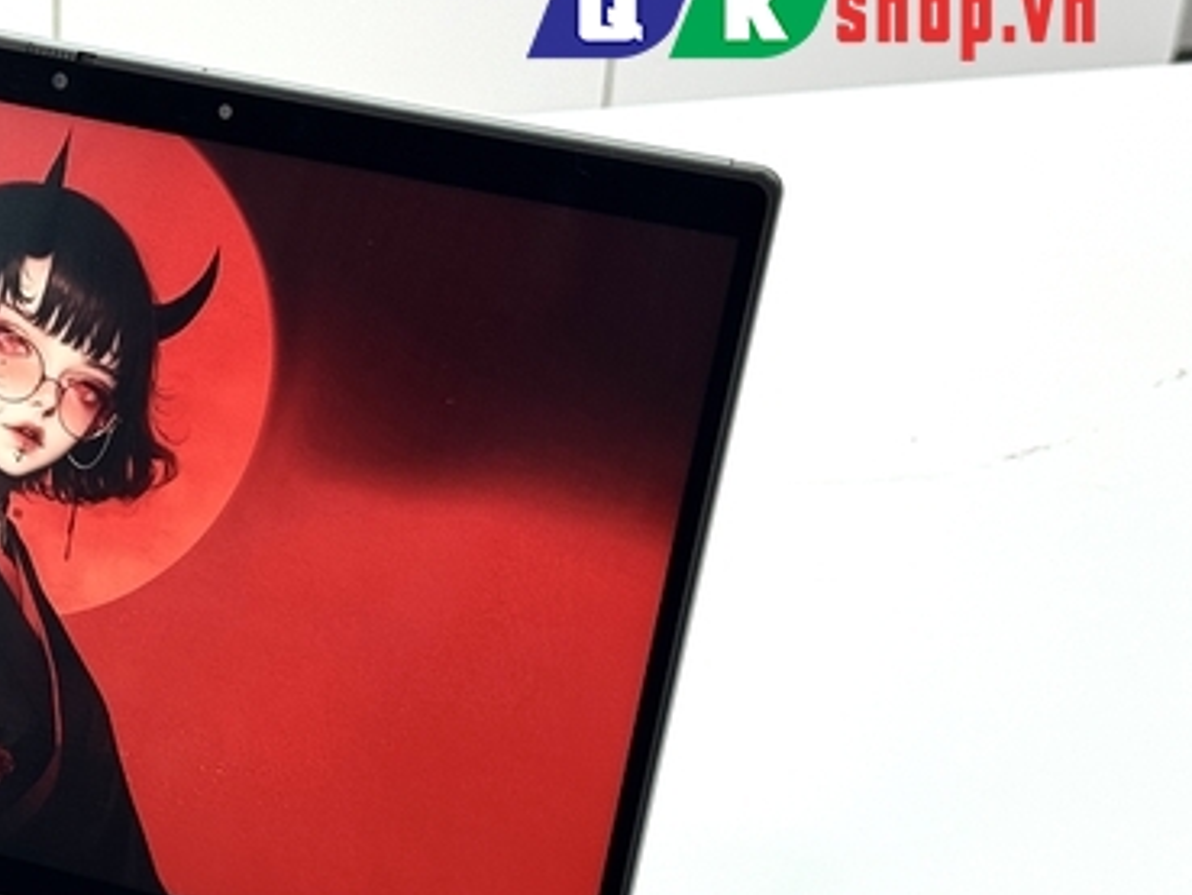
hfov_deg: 18.3
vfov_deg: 14.1
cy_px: 859
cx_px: -90
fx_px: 3582
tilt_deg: -39.0
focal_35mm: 104
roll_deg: +3.4
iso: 64
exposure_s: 1/121
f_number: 1.78
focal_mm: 6.76
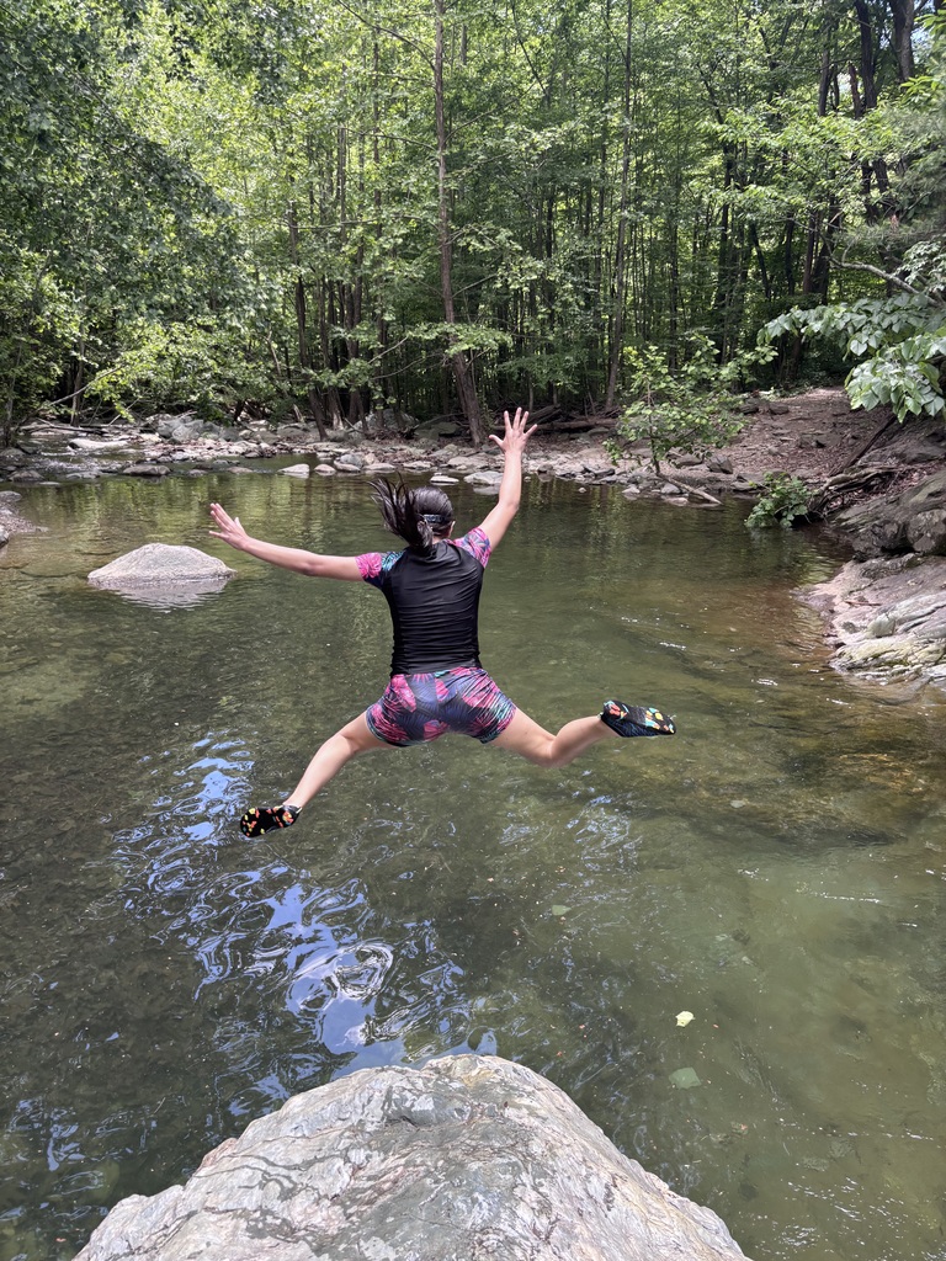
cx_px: 473
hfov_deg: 53.1
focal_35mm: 26
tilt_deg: -20.4
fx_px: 947
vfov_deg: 67.3
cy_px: 630
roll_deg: -4.3
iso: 40
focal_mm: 5.96
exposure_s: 1/213
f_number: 1.6
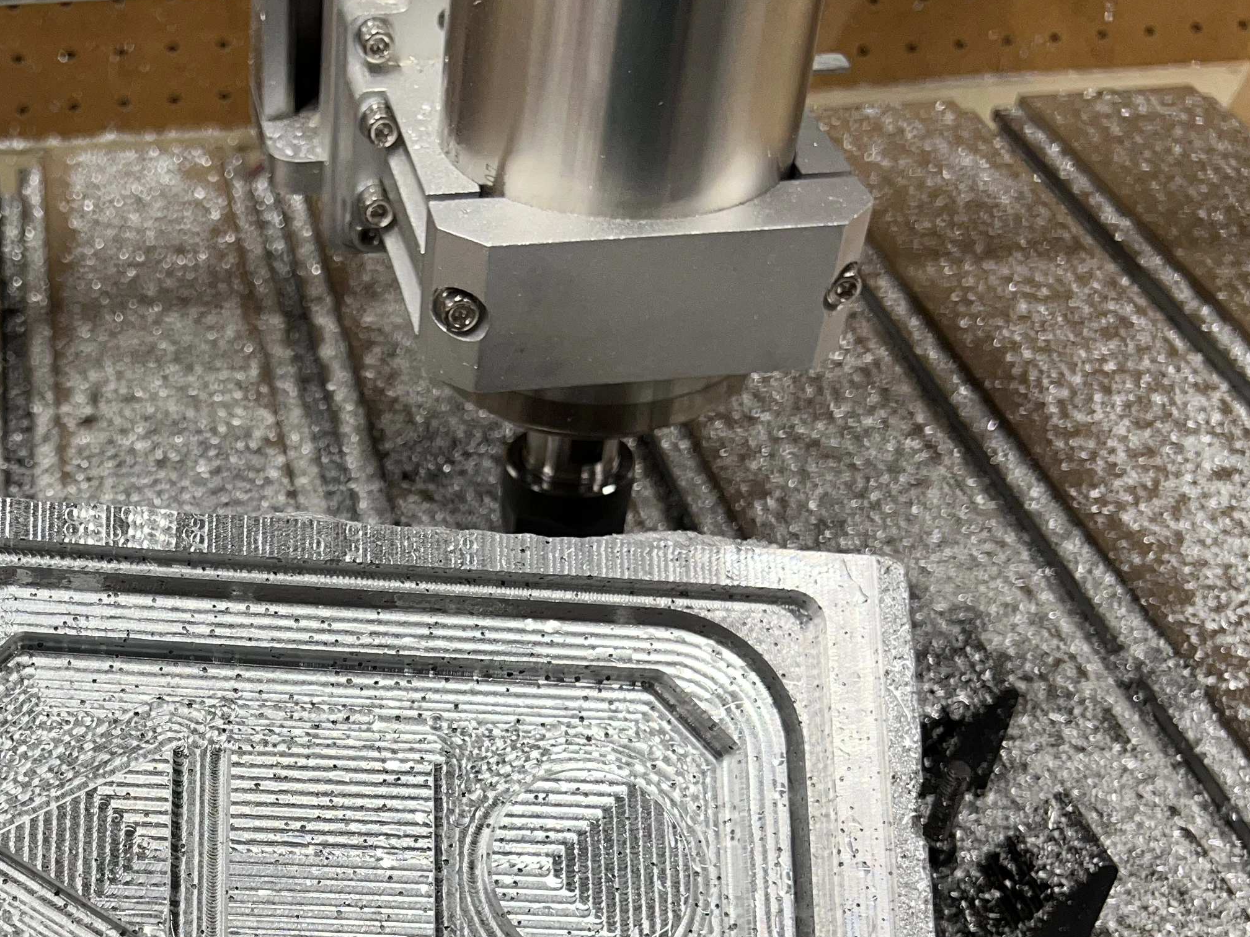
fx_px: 1878
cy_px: 842
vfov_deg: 27.1
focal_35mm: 52
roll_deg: +1.9
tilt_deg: -43.6
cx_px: 205
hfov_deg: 35.3
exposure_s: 1/120
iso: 50
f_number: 1.5
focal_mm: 5.7
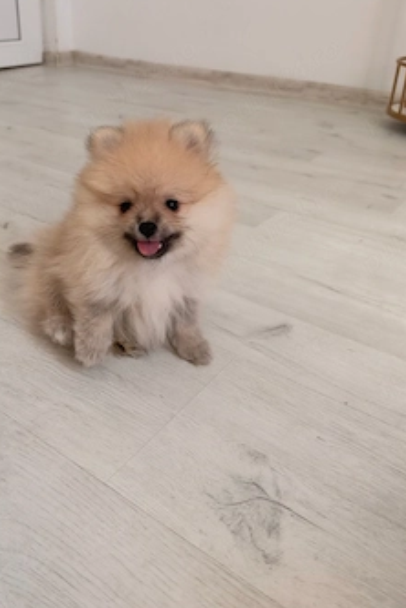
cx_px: 174
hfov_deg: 43.5
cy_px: 250
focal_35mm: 30
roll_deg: -2.1
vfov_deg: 61.5
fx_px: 507
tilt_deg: -23.4
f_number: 1.8
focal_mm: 6.93
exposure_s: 1/127
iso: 50
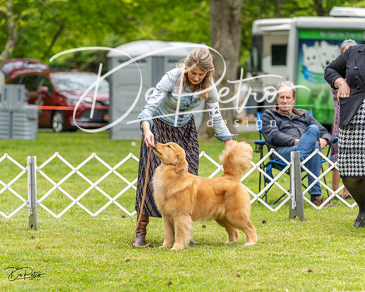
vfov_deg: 8.3
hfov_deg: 10.4
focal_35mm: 186
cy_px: 146
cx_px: 182
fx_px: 2007
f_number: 4.5
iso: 400
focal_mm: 165
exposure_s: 1/640
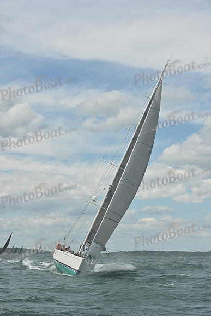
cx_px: 106
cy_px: 158
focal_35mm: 70
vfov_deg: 28.8
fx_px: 615
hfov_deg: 19.5
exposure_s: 1/1250
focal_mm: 70
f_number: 11
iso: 320
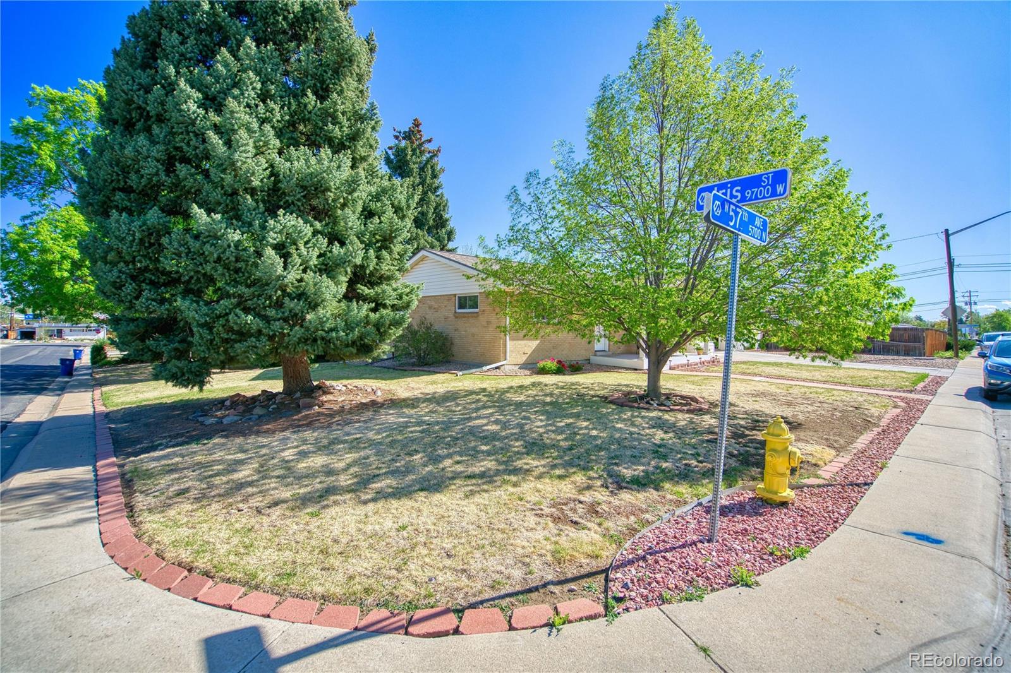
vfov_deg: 73.7
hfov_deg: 96.7
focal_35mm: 16
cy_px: 336
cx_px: 506
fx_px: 449
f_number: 4
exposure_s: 1/1250
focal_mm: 16
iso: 500
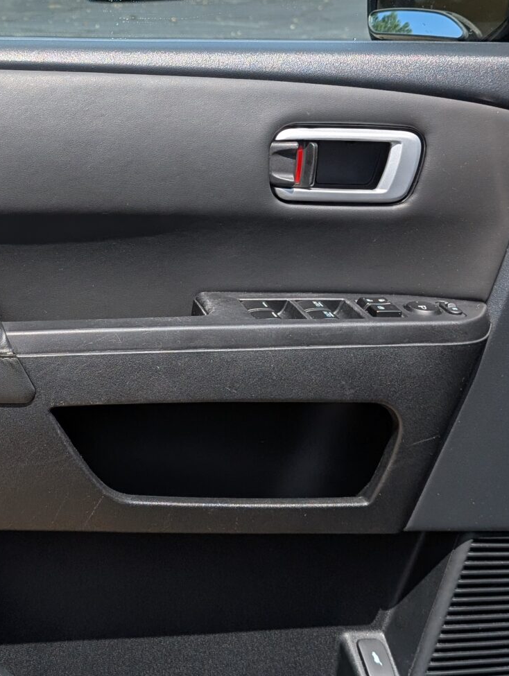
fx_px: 1232
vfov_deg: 30.3
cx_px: 61
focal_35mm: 63
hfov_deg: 22.8
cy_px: 199
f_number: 1.68
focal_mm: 6.9
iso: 20
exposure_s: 1/806
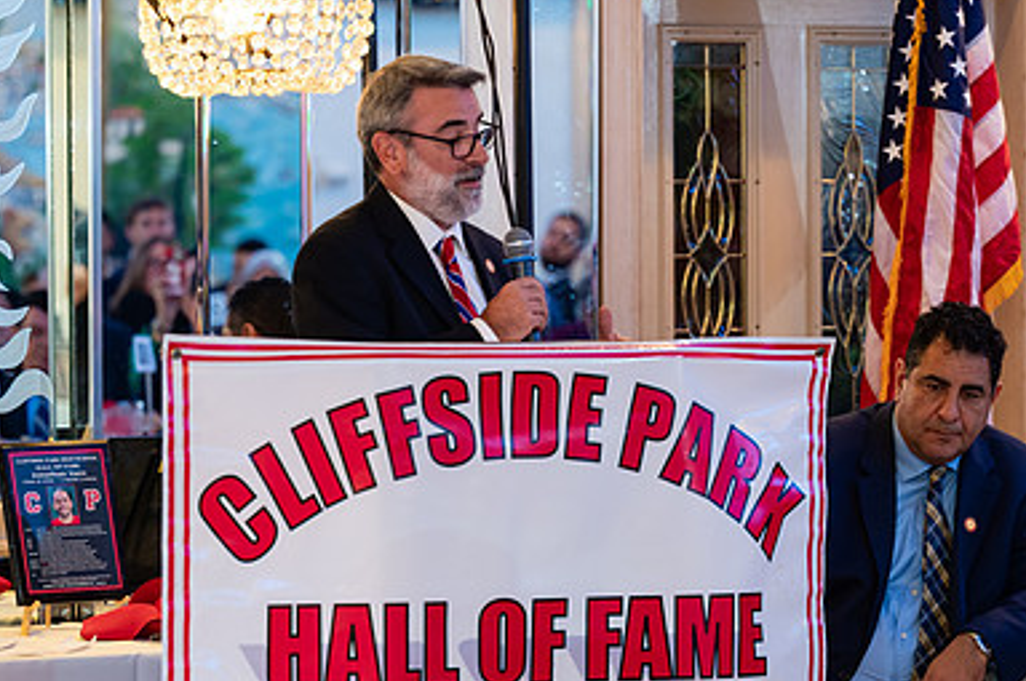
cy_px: 412
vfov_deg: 7.6
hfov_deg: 11.4
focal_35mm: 181
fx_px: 5152
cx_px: 593
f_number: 3.2
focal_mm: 115
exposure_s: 1/125
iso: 1250
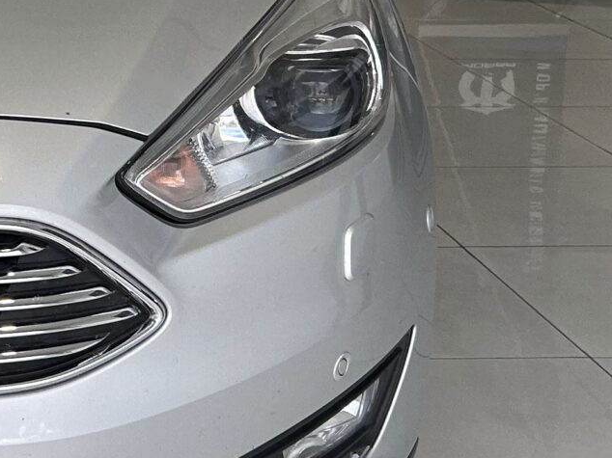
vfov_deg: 13.9
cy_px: -4
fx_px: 1856
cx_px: -267
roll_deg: +1.5
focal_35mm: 105
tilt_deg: -10.2
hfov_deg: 17.2
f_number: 1.5
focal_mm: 5.7
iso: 50
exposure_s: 1/486
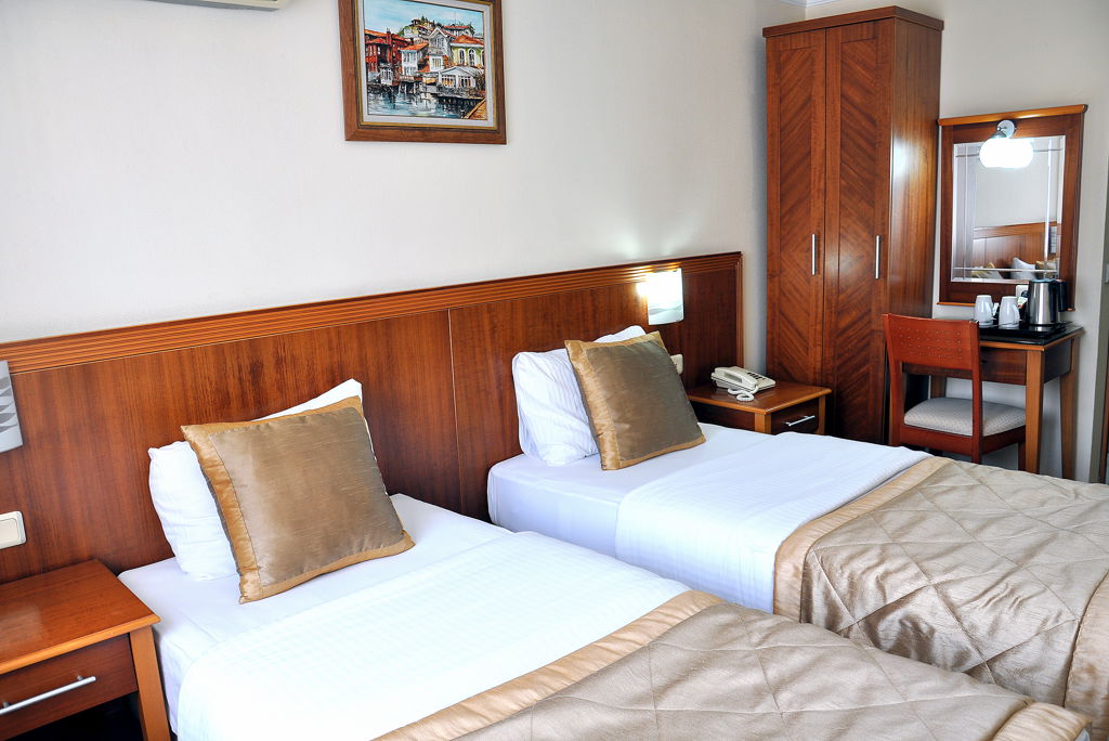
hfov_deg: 67.4
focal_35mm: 27
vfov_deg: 48.0
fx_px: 832
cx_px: 554
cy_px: 370
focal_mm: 18
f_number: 5.6
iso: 200
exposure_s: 1/30
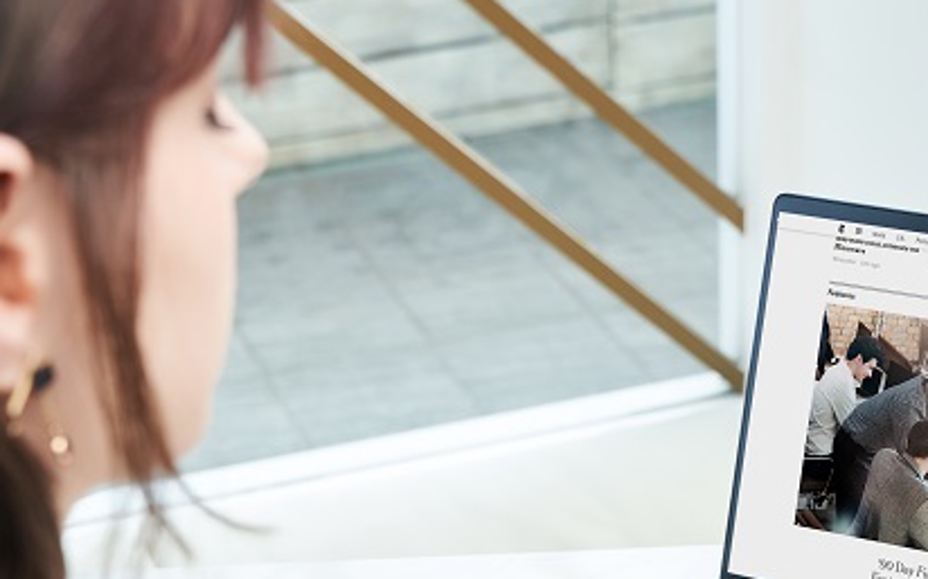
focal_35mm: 96
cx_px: 554
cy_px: 685
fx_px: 2420
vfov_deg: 13.3
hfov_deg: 21.7
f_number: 5.6
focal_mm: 38.7
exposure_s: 1/160
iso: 400
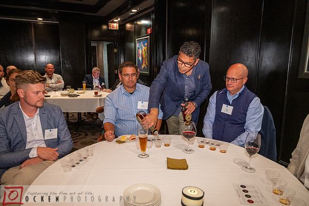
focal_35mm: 26
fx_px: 227
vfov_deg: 48.7
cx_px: 154
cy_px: 103
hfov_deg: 68.4
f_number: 4
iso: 5000
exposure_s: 1/60
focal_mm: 26.5
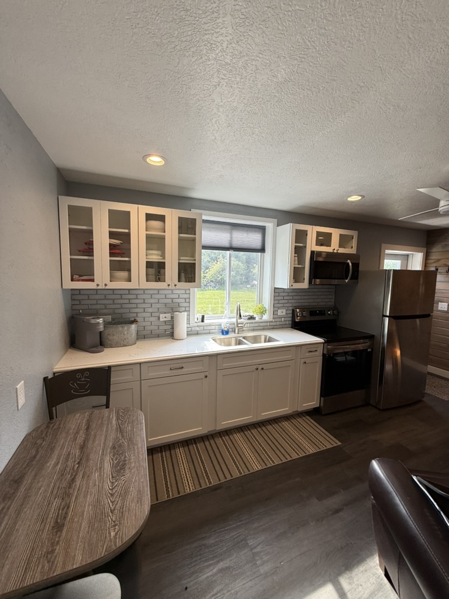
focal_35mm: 14
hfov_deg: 85.7
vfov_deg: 102.1
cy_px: 300
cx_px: 224
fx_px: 242
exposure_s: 1/120
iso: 64
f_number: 2.2
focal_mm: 2.22
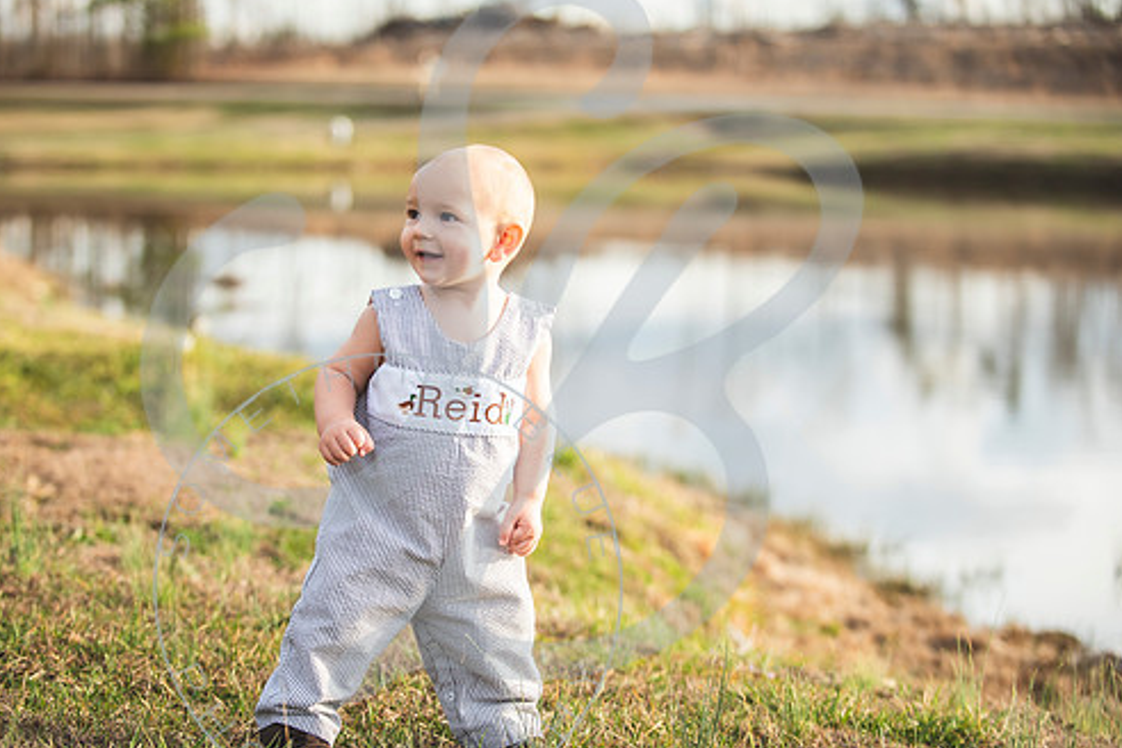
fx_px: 2867
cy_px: 396
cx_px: 502
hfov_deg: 22.1
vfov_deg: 14.9
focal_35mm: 92
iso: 100
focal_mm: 78
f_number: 2.8
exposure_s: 1/400
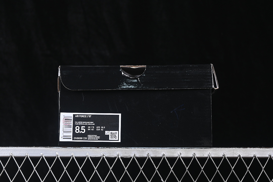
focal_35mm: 75
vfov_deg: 18.2
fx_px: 569
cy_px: 91
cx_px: 136
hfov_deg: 27.0
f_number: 6.3
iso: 160
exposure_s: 1/60
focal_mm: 50
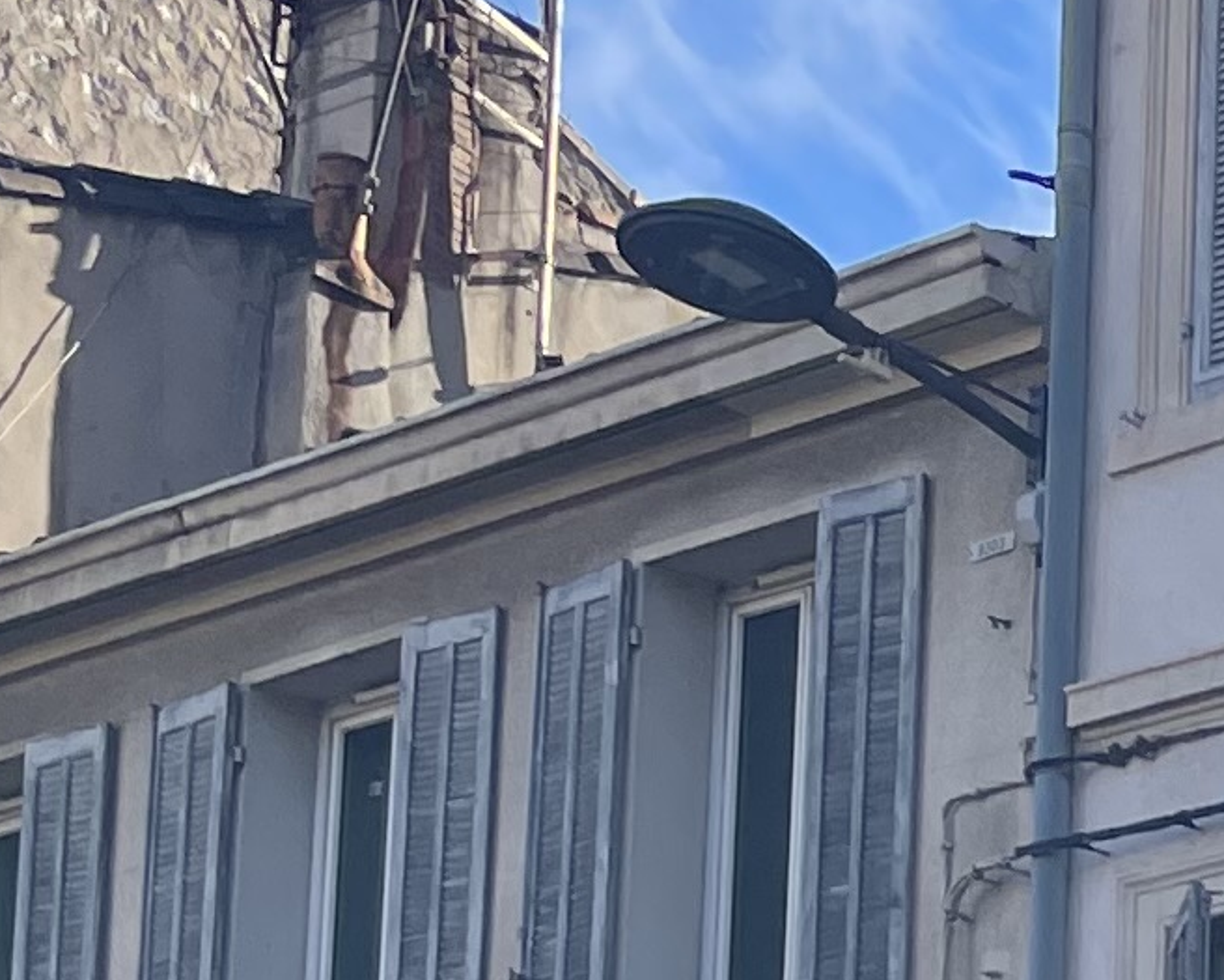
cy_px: 2079
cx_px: 3051
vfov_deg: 9.2
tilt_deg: +7.8
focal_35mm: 156
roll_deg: +0.2
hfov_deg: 10.4
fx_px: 5652
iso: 32
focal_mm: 4.2
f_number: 1.6
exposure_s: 1/1855
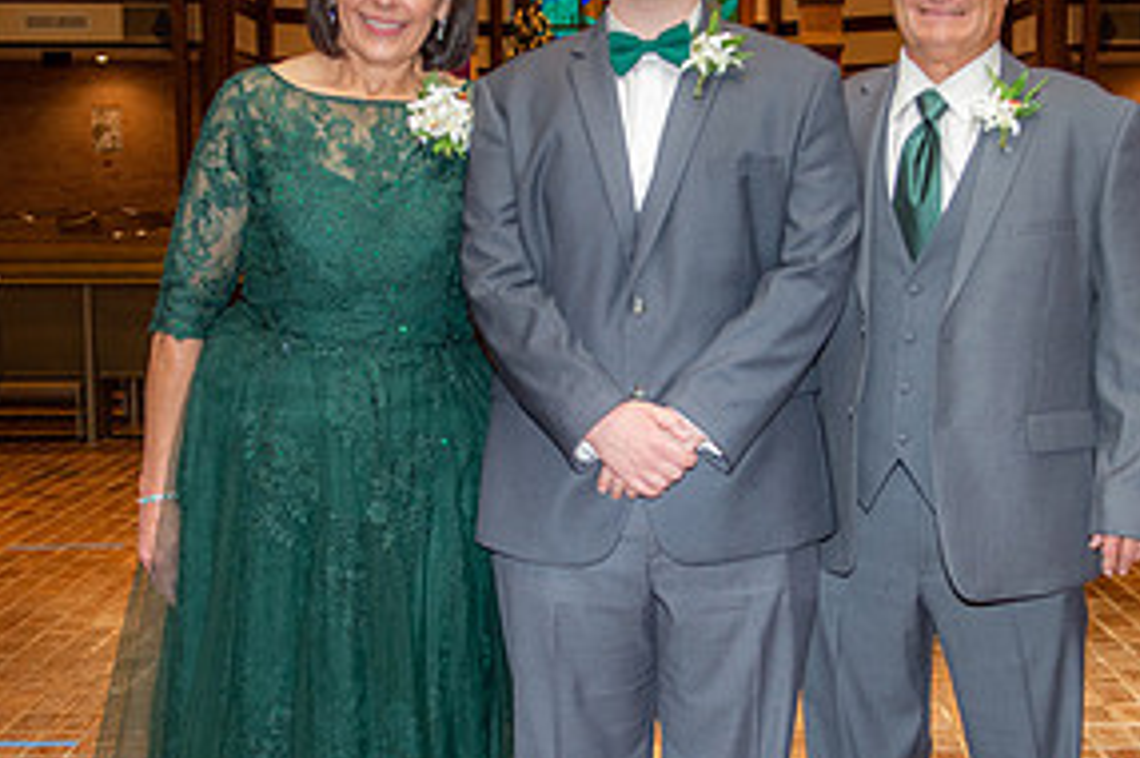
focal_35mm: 69
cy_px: 439
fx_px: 2182
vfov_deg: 19.7
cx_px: 674
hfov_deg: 29.2
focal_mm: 34
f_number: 4
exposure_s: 1/125
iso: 1250
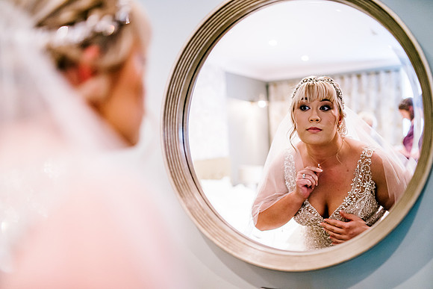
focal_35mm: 35
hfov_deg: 54.4
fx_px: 421
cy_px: 144
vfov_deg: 37.9
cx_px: 216
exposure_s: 1/250
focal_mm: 35
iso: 1250
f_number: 1.4
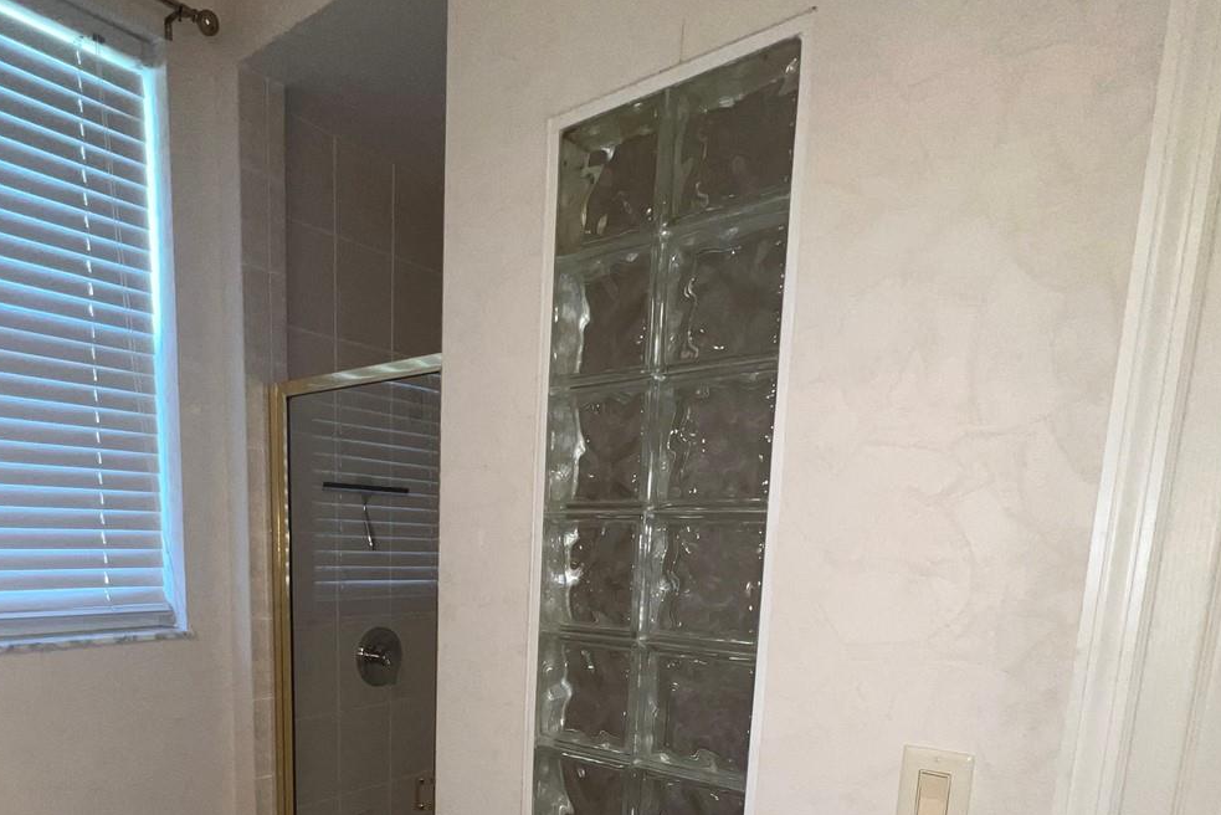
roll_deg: -1.4
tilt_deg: -10.8
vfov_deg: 52.6
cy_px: 681
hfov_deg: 77.2
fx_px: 746
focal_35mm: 22
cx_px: 461
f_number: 1.8
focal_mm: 1.57
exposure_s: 1/68
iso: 64
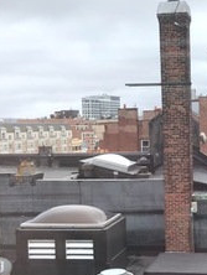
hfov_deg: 22.0
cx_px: 229
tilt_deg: -6.1
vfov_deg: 30.6
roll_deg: +0.6
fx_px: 501
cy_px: 167
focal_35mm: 63
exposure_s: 1/1091
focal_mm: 3.99
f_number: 1.8
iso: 20
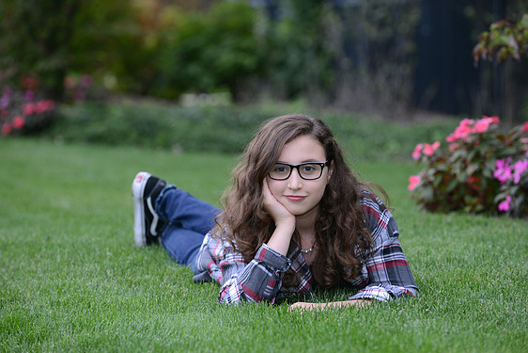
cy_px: 172
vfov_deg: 8.3
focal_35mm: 165
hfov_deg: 12.4
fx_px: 2420
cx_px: 265
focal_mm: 160
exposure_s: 1/100
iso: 1250
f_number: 5.6
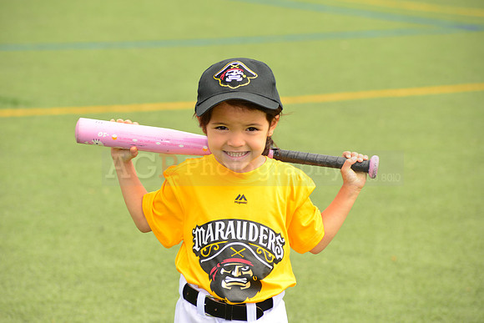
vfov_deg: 6.9
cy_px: 162
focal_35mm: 200
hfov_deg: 10.3
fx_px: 2689
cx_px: 242
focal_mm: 200
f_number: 9
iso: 200
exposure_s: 1/250
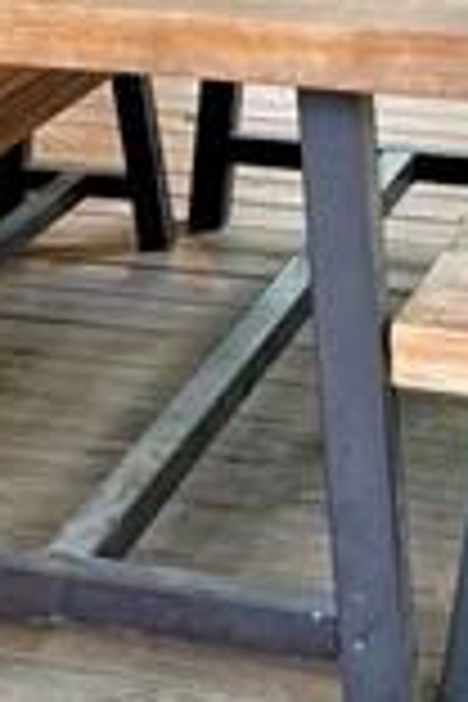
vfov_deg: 16.3
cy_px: 0
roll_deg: +1.0
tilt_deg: -10.7
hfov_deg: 11.1
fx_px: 2398
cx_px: 86
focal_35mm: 123
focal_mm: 6.76
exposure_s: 1/60
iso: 250
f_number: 1.78
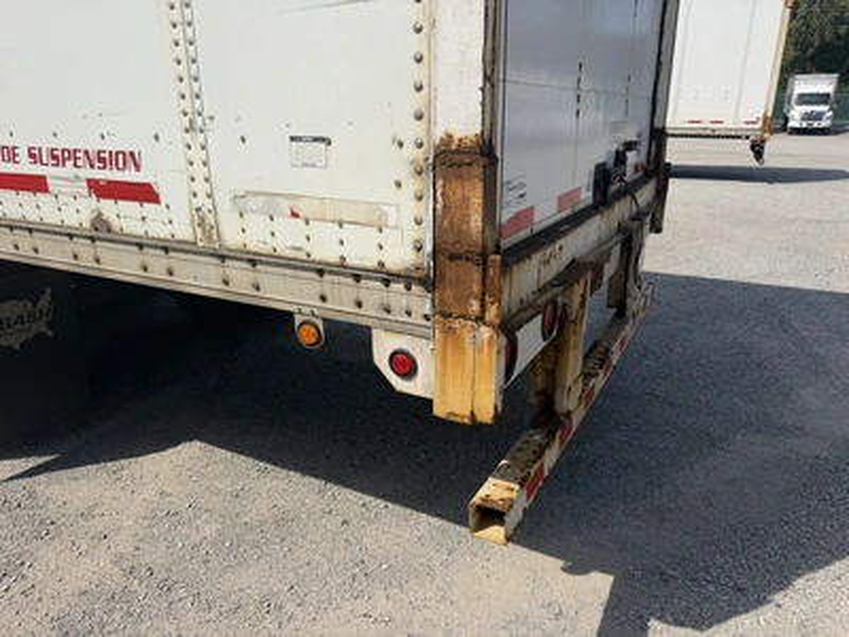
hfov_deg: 71.6
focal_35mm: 24
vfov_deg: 56.8
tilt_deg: -15.6
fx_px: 589
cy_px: 318
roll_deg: +0.6
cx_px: 424
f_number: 1.78
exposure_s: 1/7353
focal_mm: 6.76
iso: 80
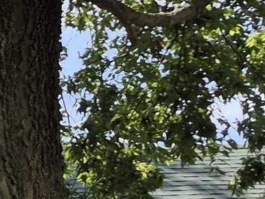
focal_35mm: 183
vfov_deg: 7.9
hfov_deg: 9.1
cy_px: 333
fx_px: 1402
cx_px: -470
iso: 25
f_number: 1.8
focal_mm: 5.4
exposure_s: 1/2048
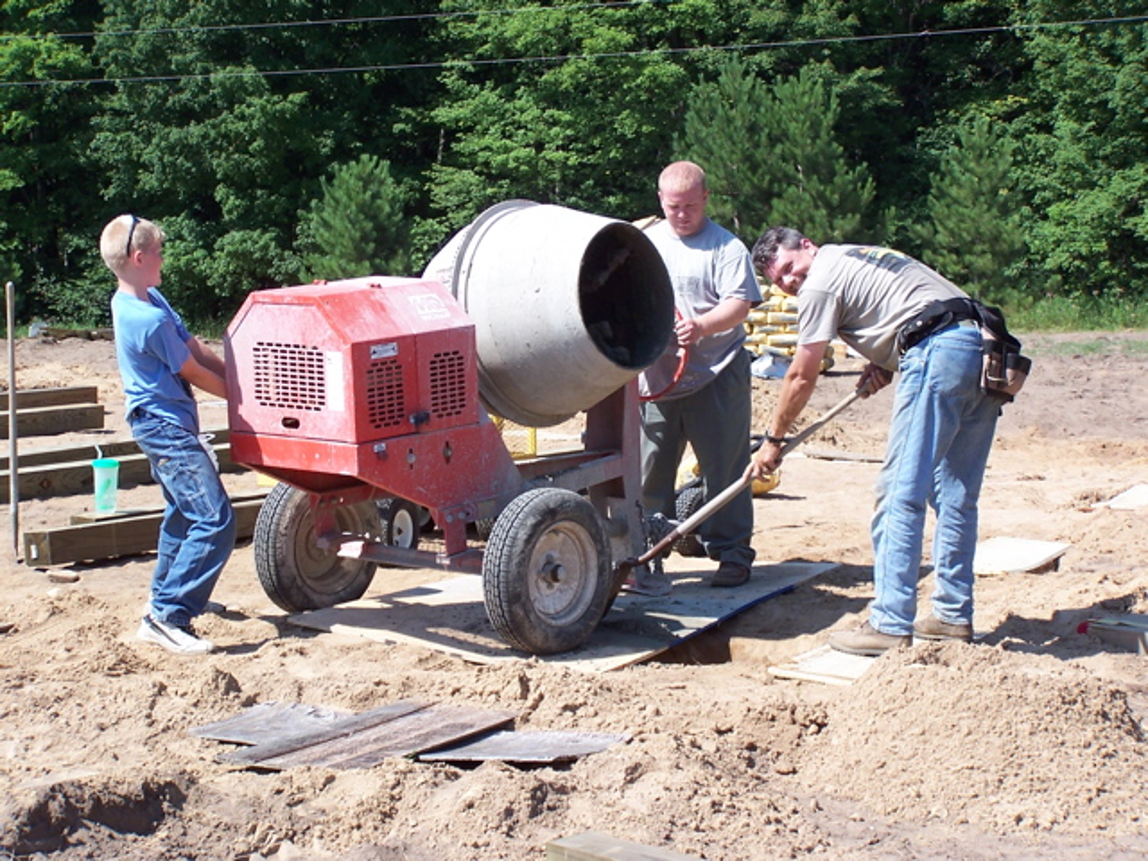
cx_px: 574
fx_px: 2719
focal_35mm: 82
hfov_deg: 23.8
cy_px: 430
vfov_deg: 18.0
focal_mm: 13.7
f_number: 3.2
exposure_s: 1/500
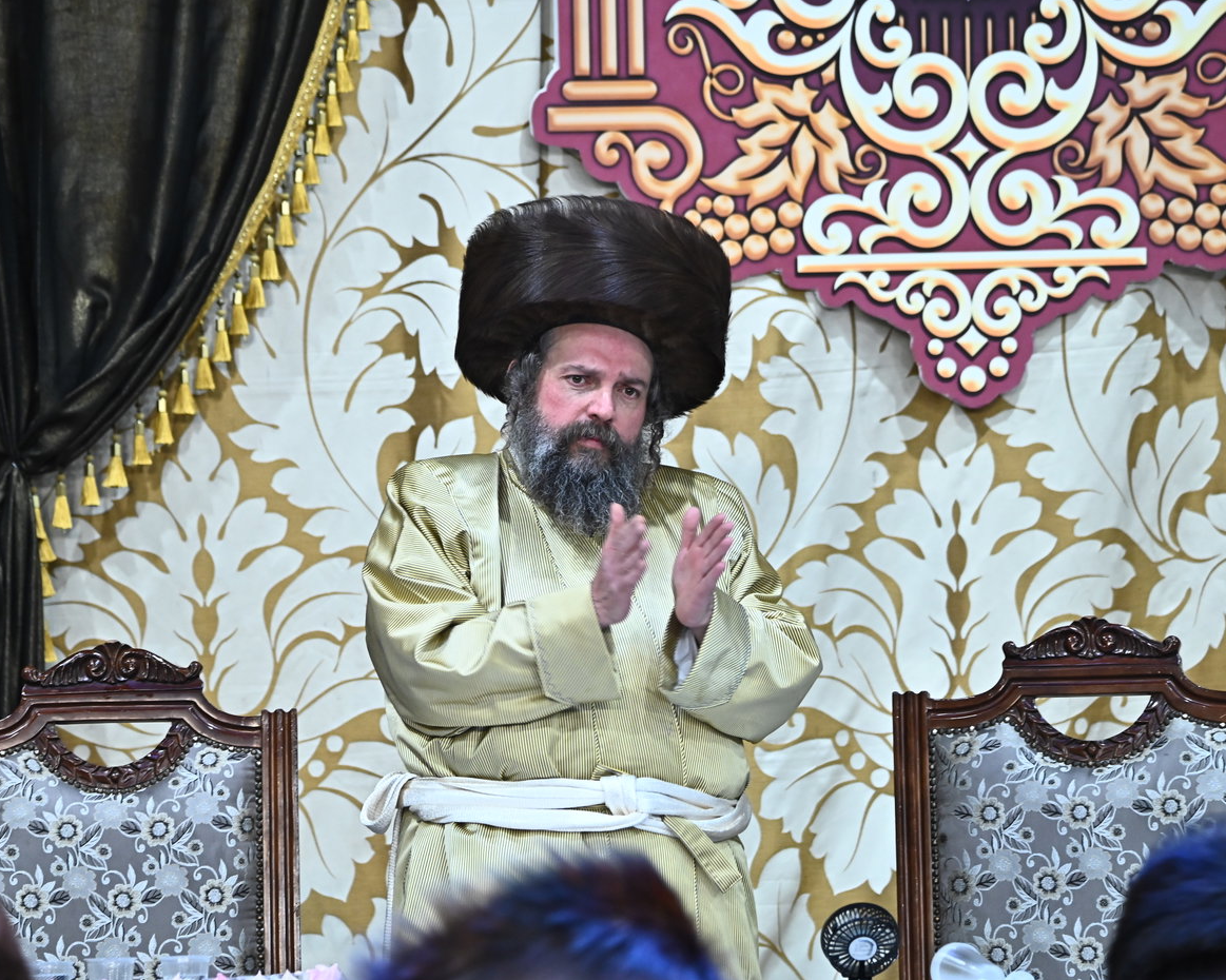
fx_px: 12299
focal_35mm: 339
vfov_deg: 4.6
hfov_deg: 5.7
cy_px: 489
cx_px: 581
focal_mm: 300
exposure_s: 1/125
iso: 2500
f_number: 5.6
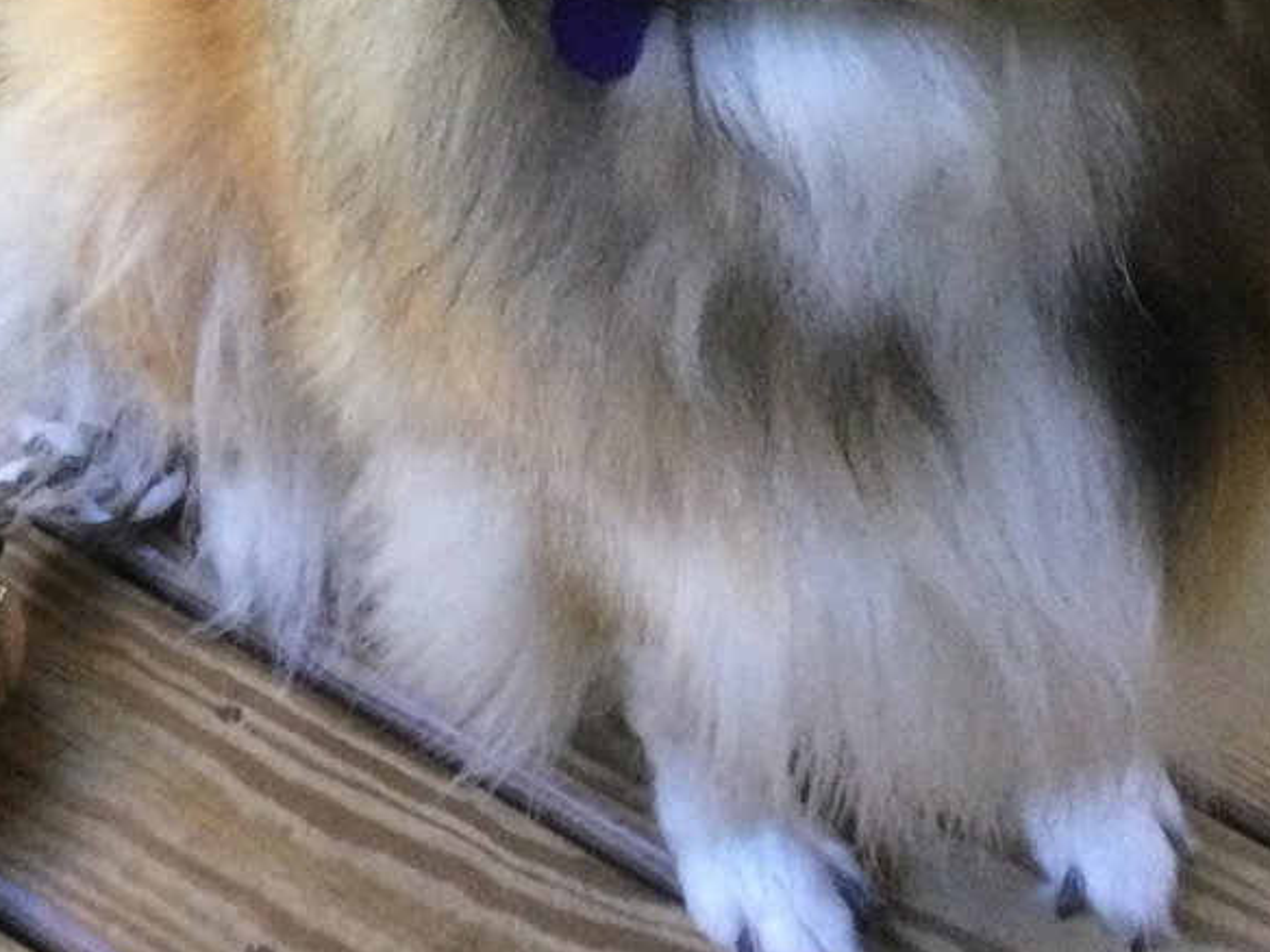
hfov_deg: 23.0
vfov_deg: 16.5
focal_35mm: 85
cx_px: 689
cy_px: -241
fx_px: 3119
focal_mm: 3.3
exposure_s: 1/30
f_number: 2.4
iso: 200
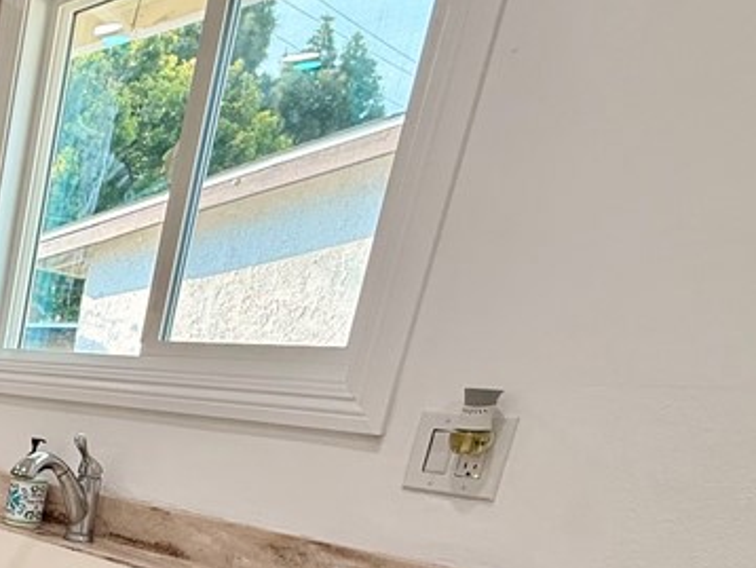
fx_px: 874
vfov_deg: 32.3
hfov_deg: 34.5
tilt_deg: -15.4
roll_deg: -5.8
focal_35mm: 40
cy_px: 602
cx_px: -205
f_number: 2.2
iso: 125
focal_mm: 2.22
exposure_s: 1/120
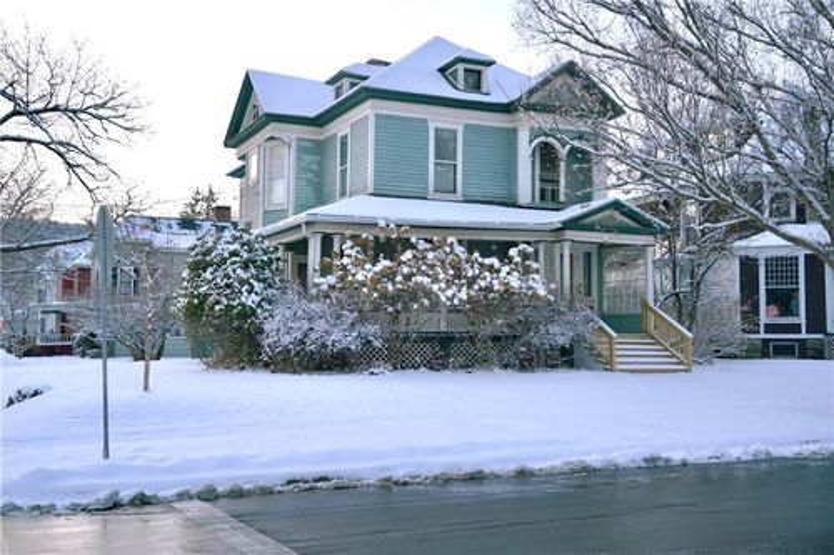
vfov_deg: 32.6
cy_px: 278
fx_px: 949
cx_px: 417
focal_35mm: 41
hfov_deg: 47.4
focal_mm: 41
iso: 100
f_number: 4.5
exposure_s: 1/60
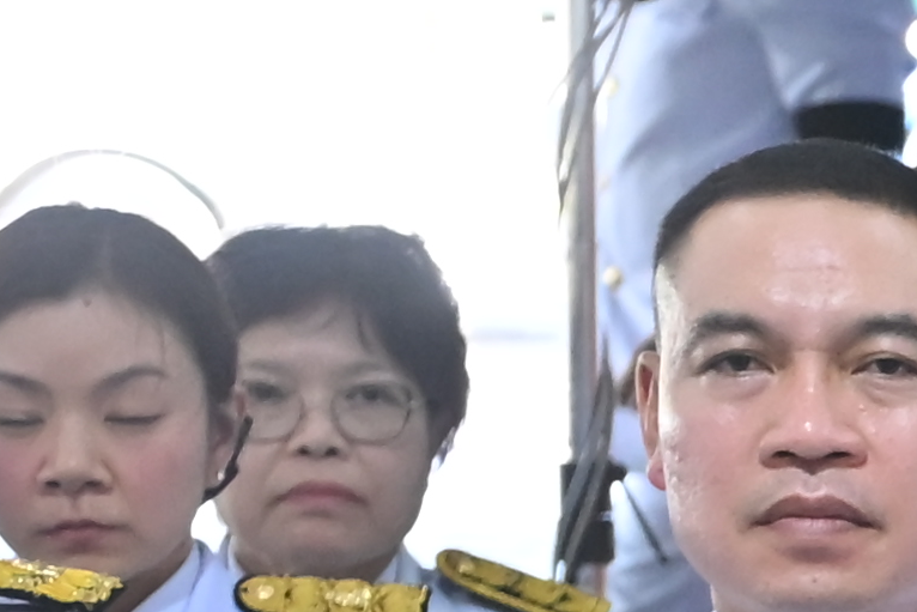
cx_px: 3480
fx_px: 9655
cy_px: 1590
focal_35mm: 379
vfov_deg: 3.6
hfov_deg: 5.0
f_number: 4
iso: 2000
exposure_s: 1/160
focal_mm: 48
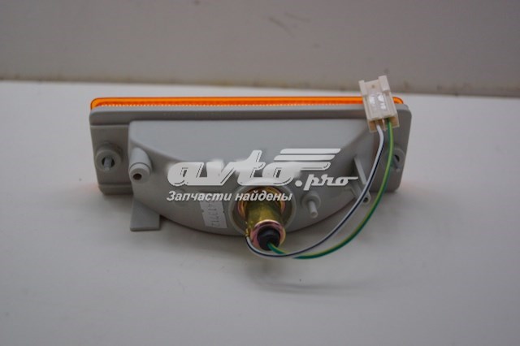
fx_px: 606
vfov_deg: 31.9
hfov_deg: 46.4
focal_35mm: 42
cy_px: 173
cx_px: 260
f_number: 4.5
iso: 800
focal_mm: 28
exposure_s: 1/160
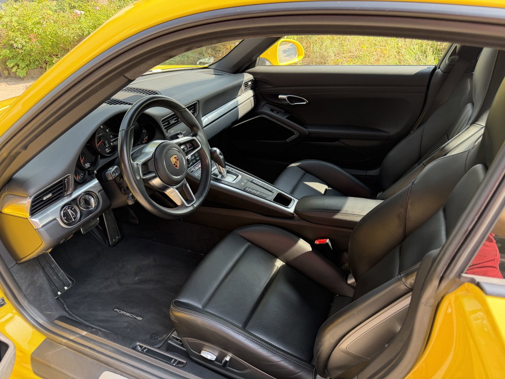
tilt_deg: -28.8
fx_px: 350
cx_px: 252
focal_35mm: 24
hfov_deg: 71.6
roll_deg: +3.3
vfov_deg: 56.8
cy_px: 190
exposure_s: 1/197
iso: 125
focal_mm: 6.76
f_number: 1.78
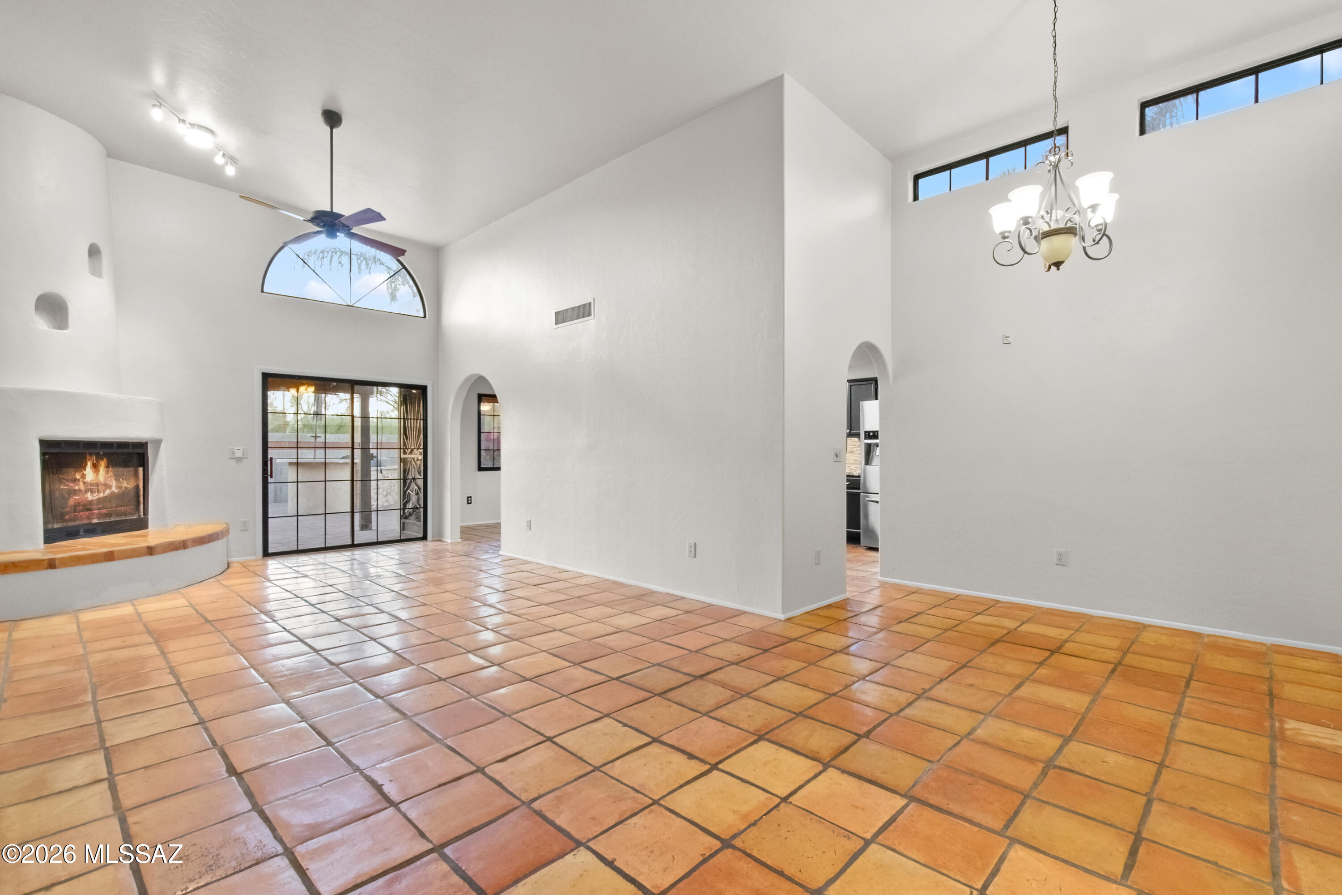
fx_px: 559
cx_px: 671
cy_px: 448
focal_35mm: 15
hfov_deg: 100.4
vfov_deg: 77.3
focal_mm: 10
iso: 1250
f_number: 13
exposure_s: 1/1.67
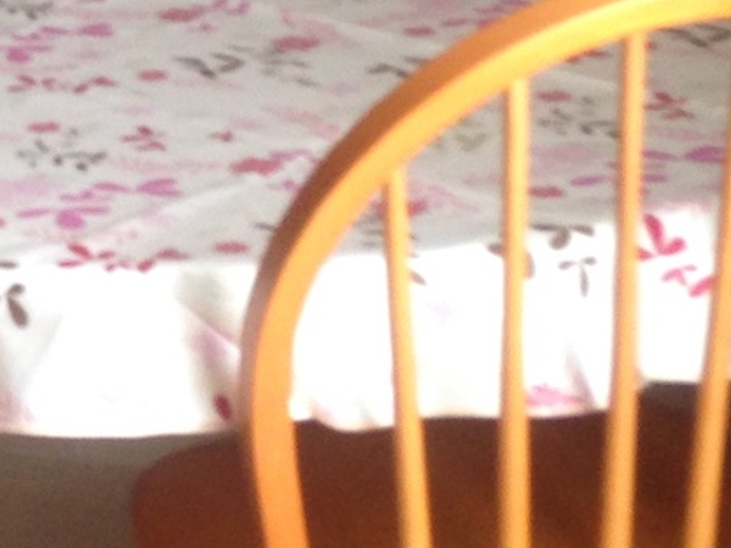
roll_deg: +3.7
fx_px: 3211
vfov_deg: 9.6
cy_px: -147
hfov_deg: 12.5
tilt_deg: -13.6
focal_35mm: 152
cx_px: -265
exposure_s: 1/20
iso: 80
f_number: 2.4
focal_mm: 4.12
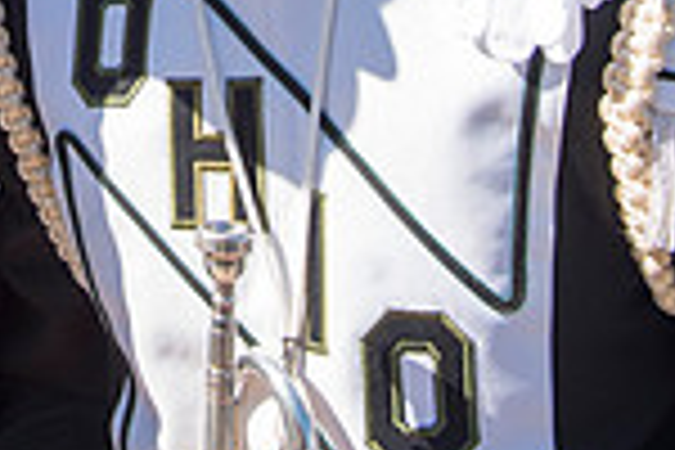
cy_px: -380
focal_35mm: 93
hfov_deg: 21.2
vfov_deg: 13.2
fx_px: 1744
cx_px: 4
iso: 125
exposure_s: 1/125
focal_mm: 24
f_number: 9
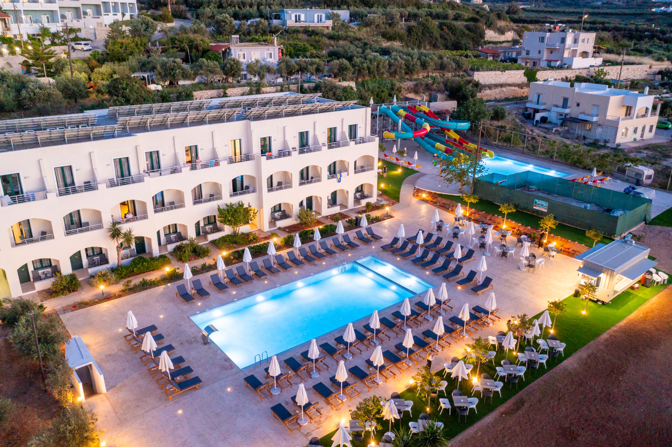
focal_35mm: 28
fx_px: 522
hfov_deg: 65.5
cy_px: 224
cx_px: 336
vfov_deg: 46.4
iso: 500
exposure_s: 1/15
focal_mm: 10.26
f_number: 2.8
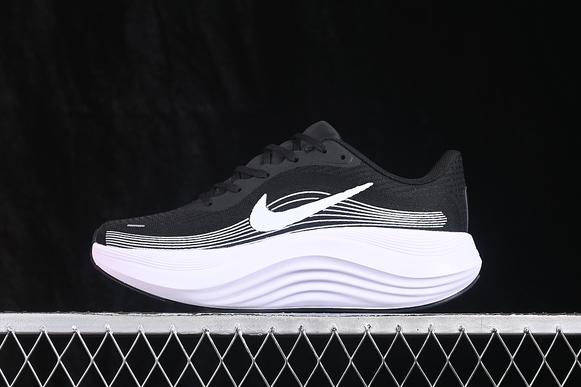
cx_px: 290
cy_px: 194
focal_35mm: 75
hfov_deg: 27.0
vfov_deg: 18.2
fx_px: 1210
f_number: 6.3
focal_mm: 50
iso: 160
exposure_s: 1/60
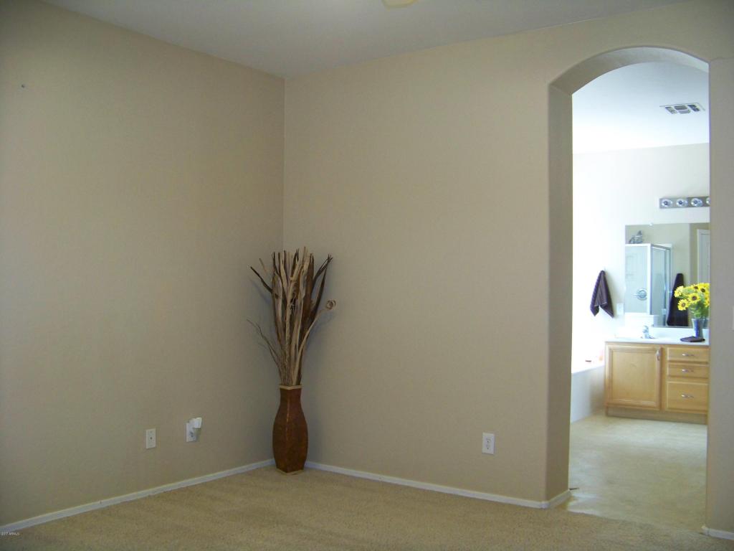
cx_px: 367
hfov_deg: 51.4
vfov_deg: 39.7
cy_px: 276
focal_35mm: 36
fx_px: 763
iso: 200
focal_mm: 5.85
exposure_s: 1/30
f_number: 2.8
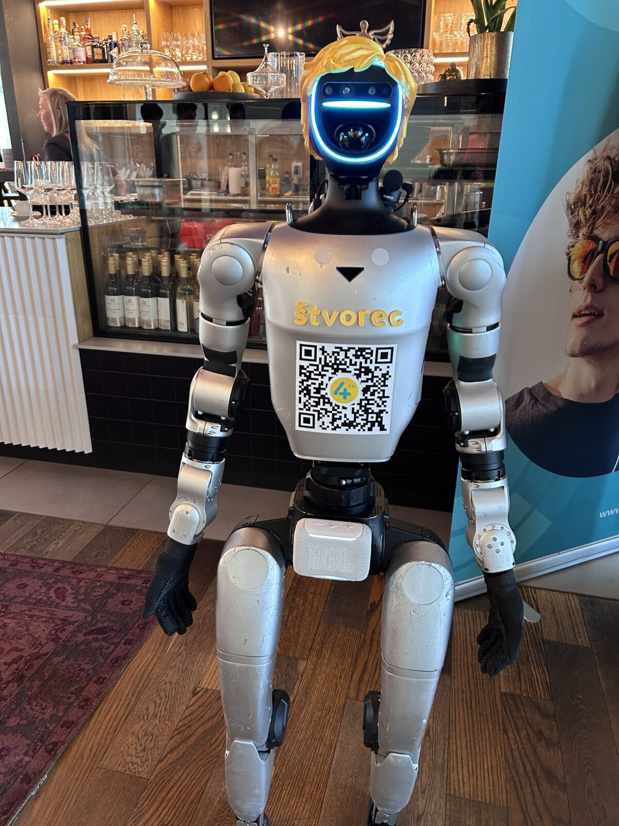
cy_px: 413
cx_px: 310
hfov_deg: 53.1
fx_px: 620
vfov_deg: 67.3
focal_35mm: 26
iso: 200
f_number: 1.5
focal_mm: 5.7
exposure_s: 1/49
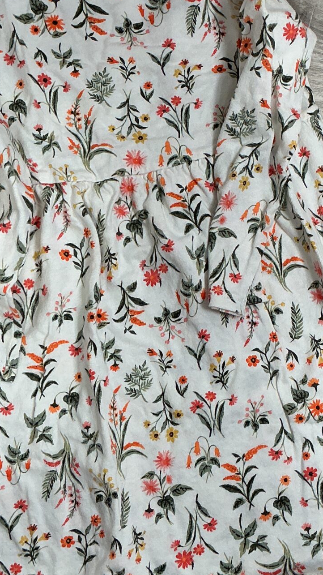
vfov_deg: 33.3
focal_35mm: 63
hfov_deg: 19.1
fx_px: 959
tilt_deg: -83.8
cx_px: 203
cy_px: 280
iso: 40
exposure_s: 1/50
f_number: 1.8
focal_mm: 3
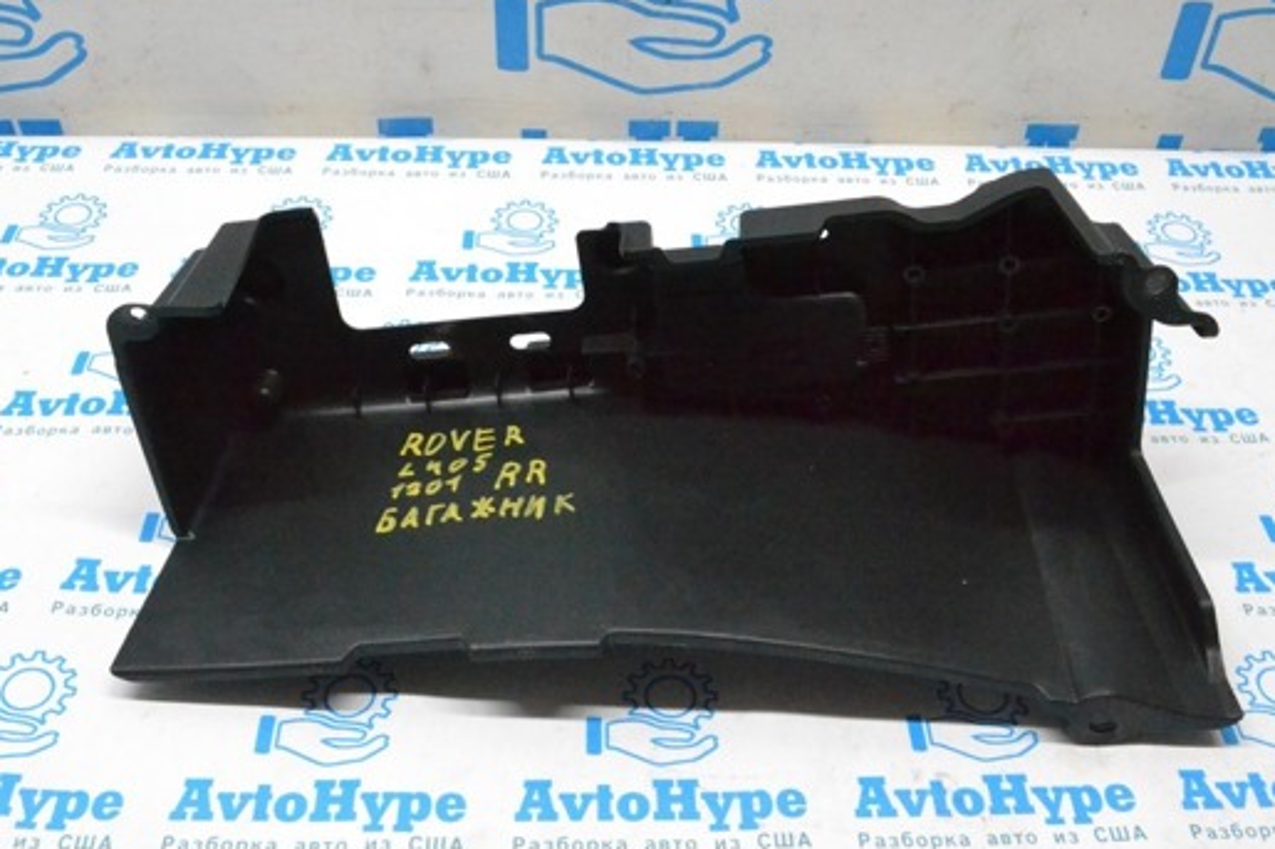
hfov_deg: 47.4
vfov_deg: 32.5
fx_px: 1452
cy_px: 339
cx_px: 654
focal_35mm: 41
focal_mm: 22
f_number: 11
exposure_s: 1/160
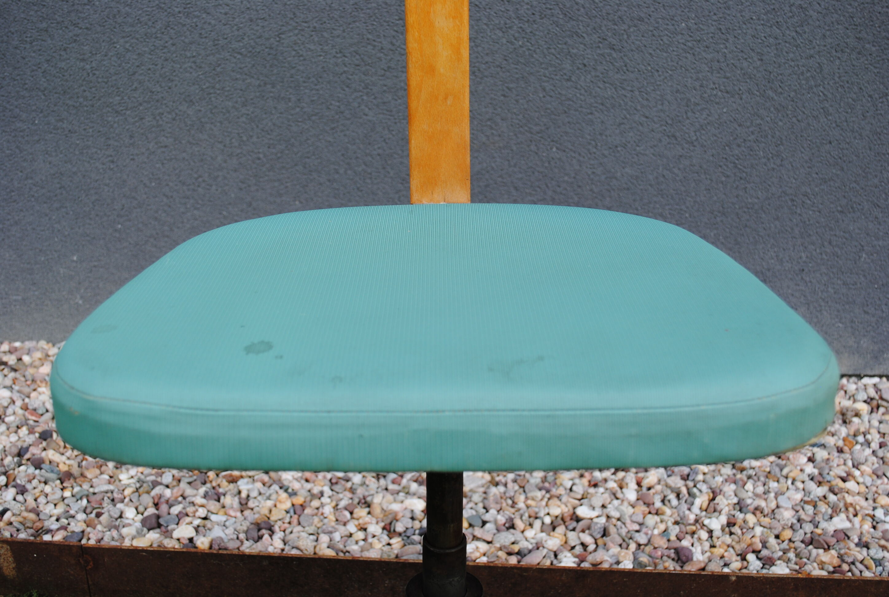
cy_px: 298
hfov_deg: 43.5
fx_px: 1114
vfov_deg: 30.0
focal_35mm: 45
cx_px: 444
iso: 110
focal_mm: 30
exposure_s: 1/125
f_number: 5.6
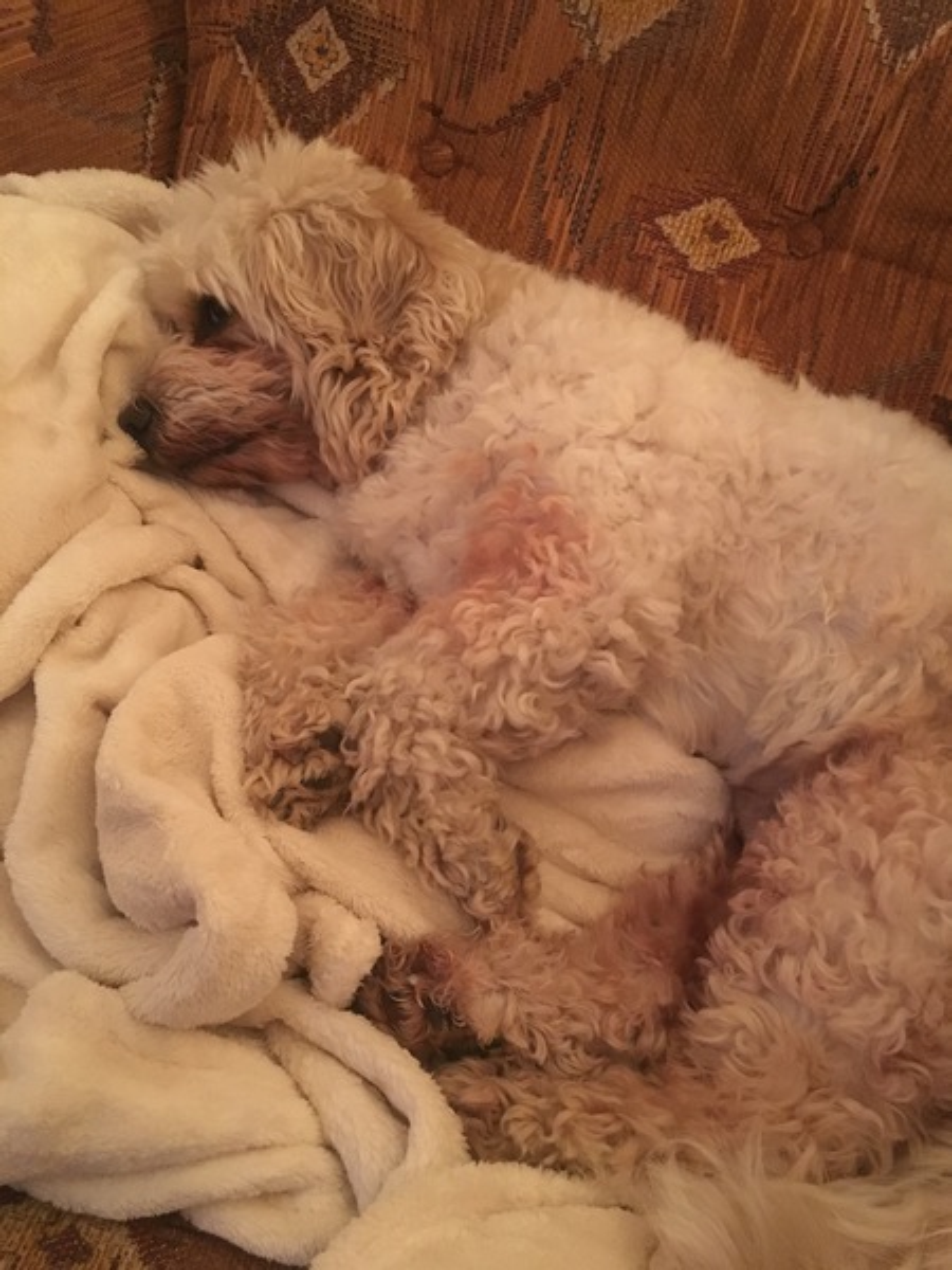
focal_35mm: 29
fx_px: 1063
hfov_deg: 48.2
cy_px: 635
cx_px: 476
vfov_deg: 61.7
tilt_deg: -30.7
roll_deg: -16.0
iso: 500
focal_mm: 4.15
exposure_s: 1/17
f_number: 2.2
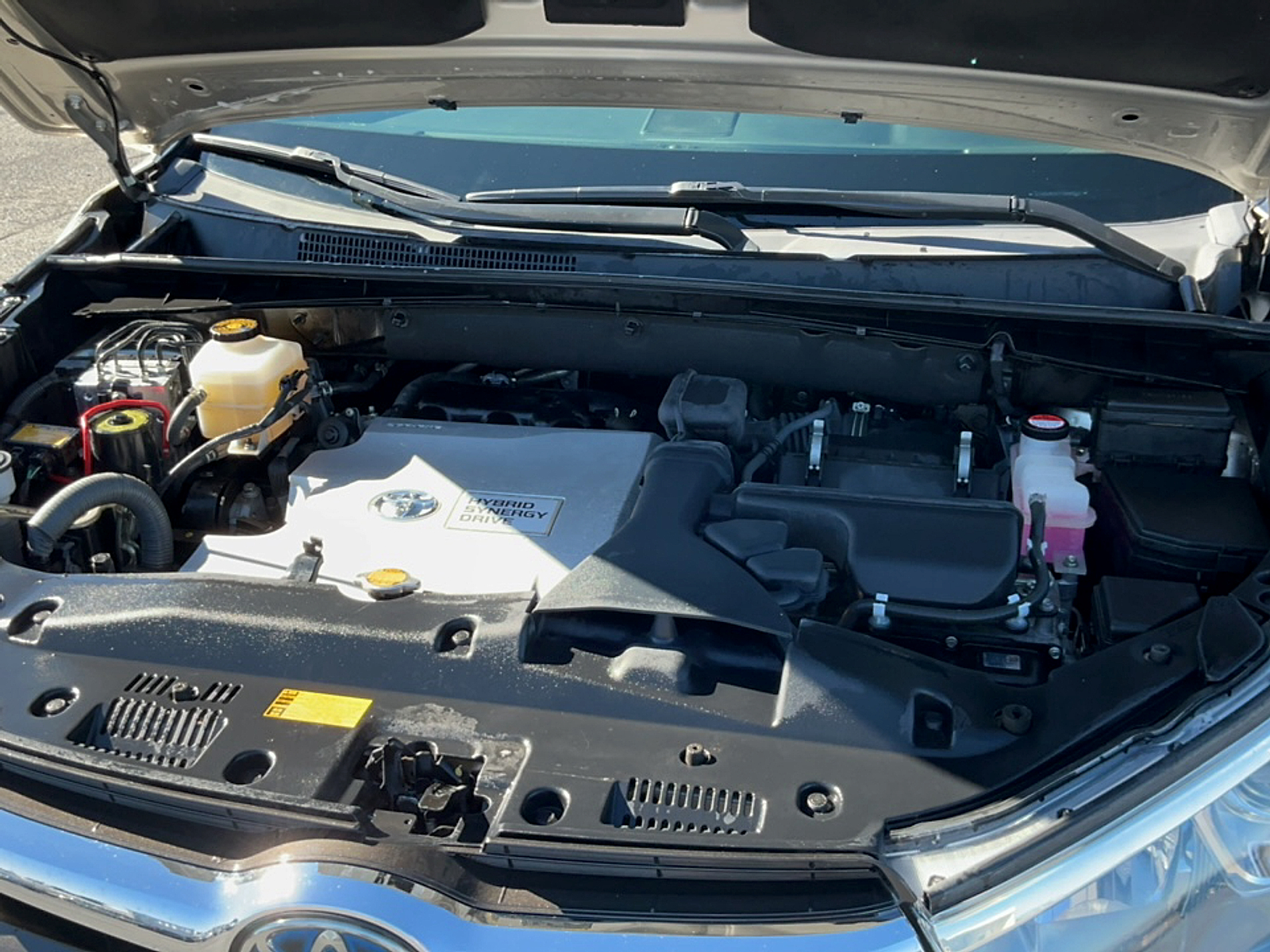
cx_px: 635
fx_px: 1101
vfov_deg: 46.8
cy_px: 476
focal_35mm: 30
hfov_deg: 60.0
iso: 20
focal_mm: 3
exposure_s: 1/237
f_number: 1.8
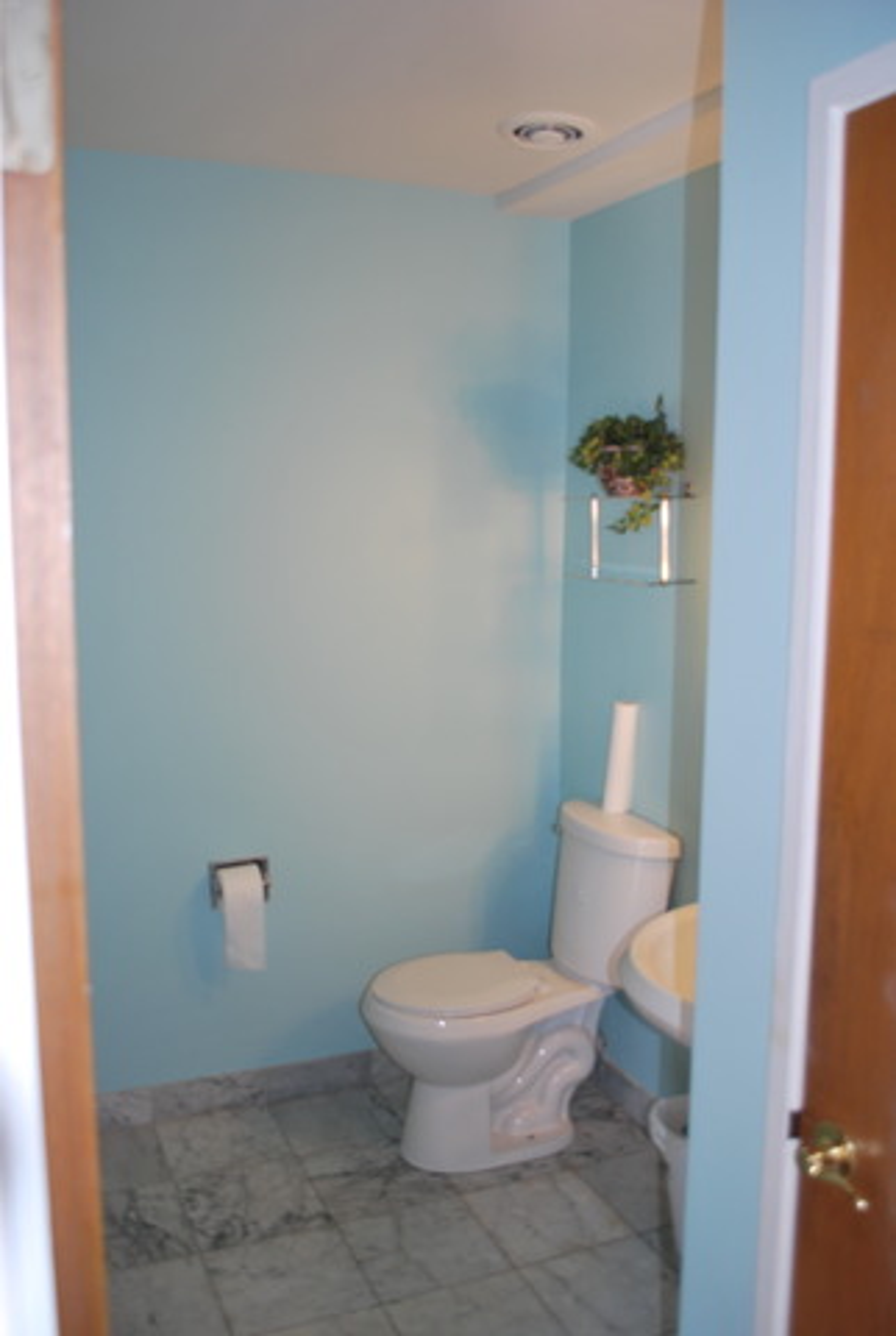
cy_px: 668
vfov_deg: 57.1
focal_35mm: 33
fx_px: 1227
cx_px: 448
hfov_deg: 40.1
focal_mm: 22
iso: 200
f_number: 4
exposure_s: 1/20
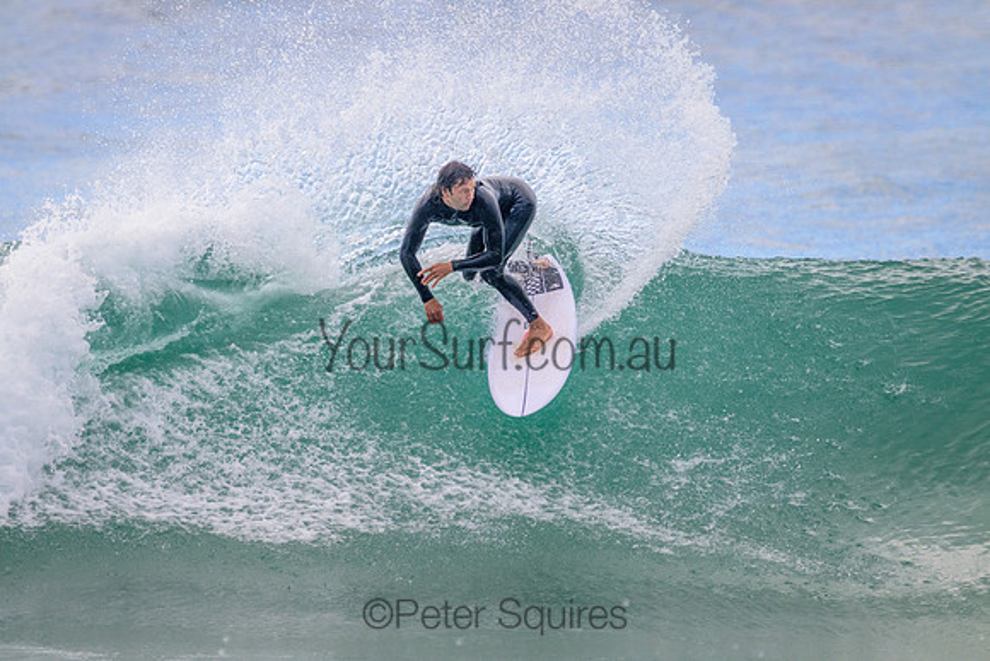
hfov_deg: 2.6
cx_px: 495
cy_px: 330
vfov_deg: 1.7
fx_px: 22004
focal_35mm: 800
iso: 2500
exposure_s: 1/2000
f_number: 13
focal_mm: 800
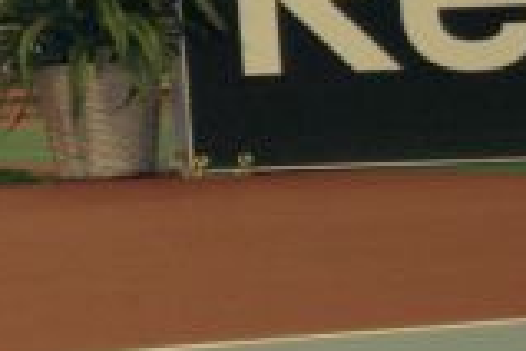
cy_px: -40
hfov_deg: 3.9
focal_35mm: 514
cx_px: -761
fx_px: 7510
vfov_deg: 2.7
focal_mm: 68
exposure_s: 1/100
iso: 800
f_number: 5.6
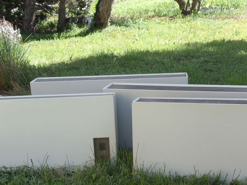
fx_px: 514
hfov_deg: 27.0
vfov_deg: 20.3
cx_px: 139
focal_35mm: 72
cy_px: 137
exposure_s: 1/250
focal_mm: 6
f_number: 3.5
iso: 100
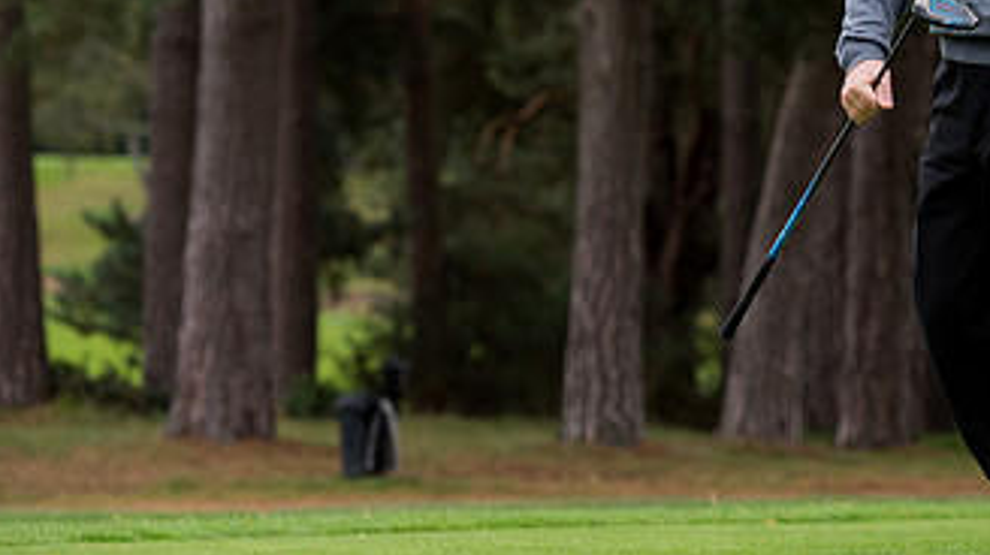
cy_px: 65
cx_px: 767
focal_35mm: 215
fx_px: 5640
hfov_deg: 10.0
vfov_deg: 5.6
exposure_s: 1/1000
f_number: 4
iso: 800
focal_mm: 116
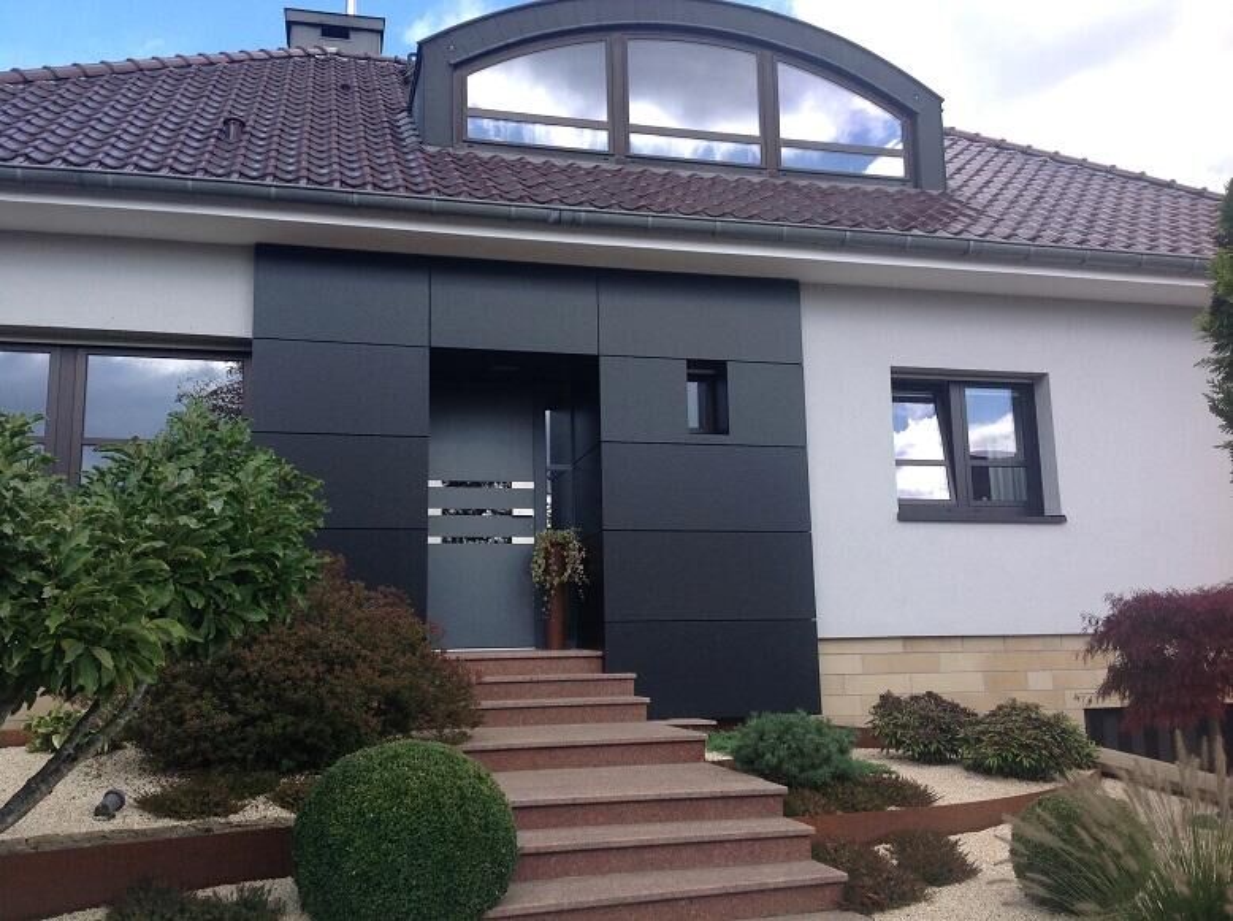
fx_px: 1245
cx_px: 616
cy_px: 460
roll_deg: +0.8
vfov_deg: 40.6
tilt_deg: +9.4
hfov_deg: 52.7
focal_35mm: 35
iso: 50
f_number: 2.4
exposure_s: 1/549
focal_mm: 4.28
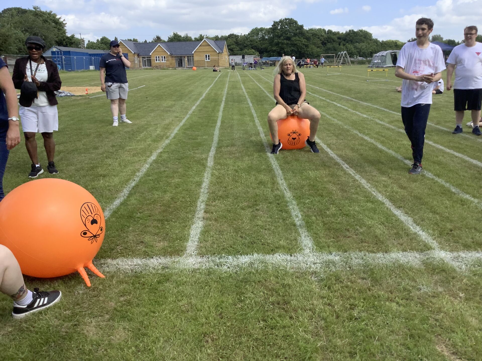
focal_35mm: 31
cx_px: 241
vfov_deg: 45.4
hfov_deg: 58.4
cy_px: 180
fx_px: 432
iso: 25
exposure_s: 1/1045
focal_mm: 3.3
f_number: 2.4
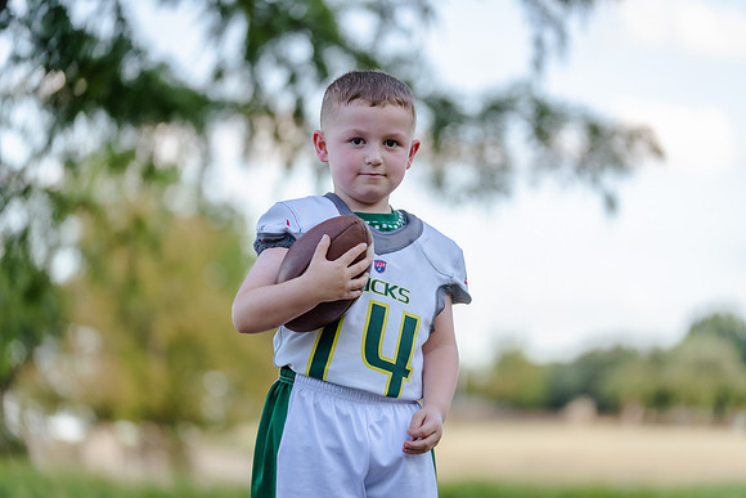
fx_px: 2777
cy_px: 249
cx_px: 373
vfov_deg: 10.2
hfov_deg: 15.3
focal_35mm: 134
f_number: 2.8
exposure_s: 1/320
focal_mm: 134
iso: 160
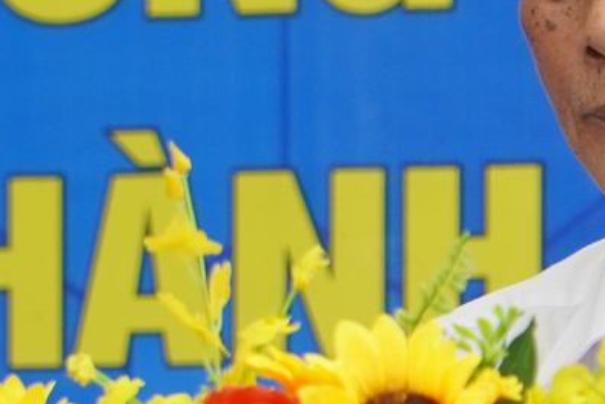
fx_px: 13424
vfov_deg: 1.7
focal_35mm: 799
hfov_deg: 2.6
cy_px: 62
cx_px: 600
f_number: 4
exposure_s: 1/200
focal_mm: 105
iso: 250
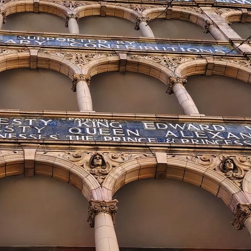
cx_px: 80
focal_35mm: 59
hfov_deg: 28.8
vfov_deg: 29.1
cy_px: 122
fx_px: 484
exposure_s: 1/14.3
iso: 10000
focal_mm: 6.14
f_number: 1.65
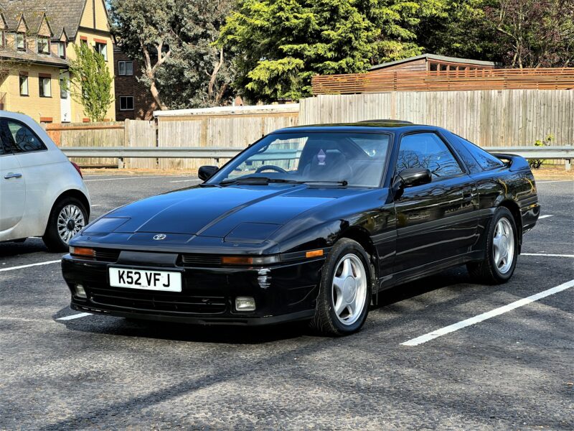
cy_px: 216
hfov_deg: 25.3
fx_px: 1277
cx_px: 287
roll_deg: +1.0
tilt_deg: -3.5
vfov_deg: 19.1
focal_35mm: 77
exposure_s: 1/252
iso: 32
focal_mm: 9
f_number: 2.8
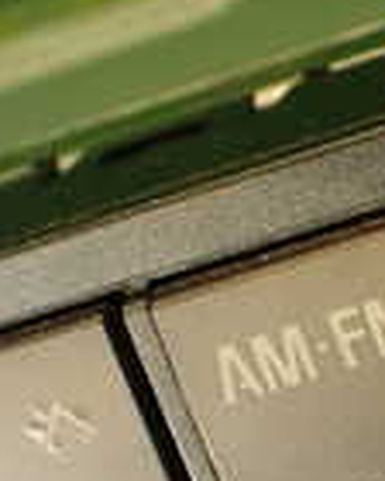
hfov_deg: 11.4
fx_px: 1909
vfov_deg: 14.2
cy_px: 419
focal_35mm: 134
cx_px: 419
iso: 200
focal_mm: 5.79
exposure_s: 1/50
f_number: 2.4
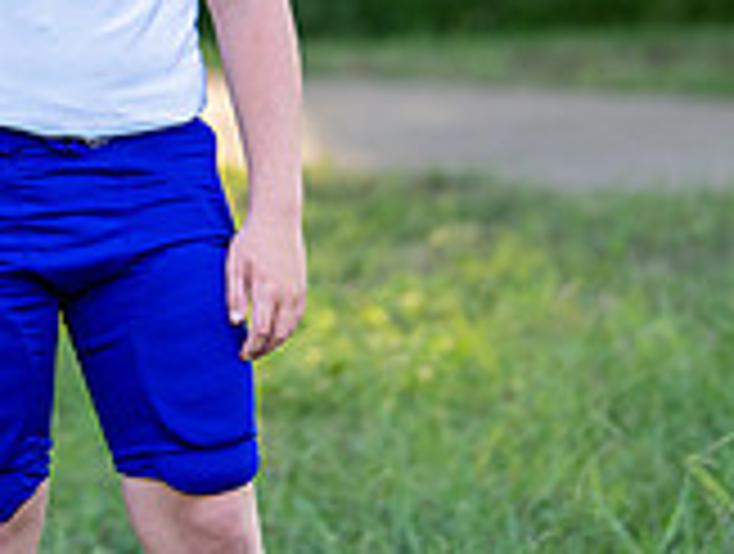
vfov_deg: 6.7
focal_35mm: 222
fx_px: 4718
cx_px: 105
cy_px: 1
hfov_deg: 8.9
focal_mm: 50
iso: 160
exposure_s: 1/2000
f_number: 1.2
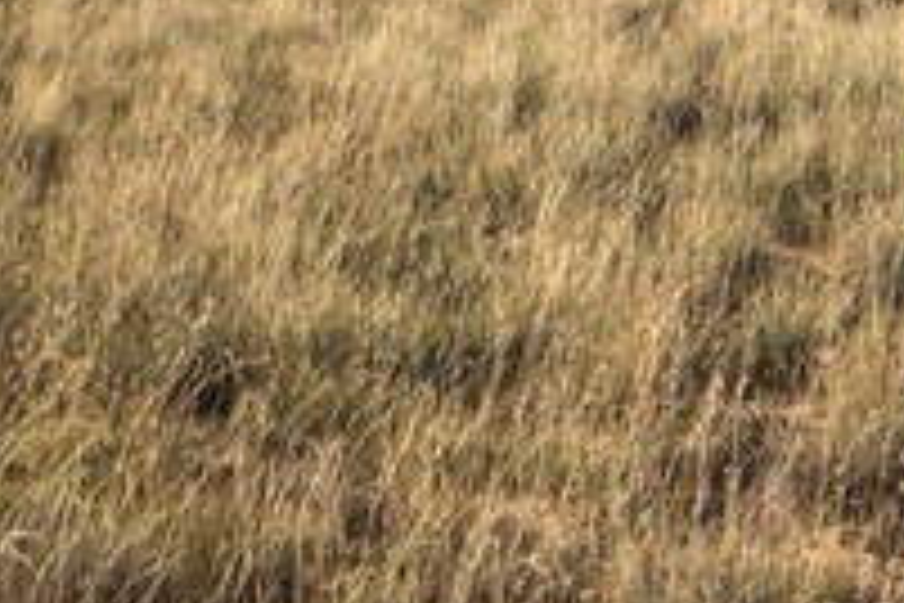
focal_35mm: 96
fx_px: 2410
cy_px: -351
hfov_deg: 19.2
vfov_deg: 13.3
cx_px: 1259
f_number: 2.2
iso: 25
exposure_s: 1/1508
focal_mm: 4.15
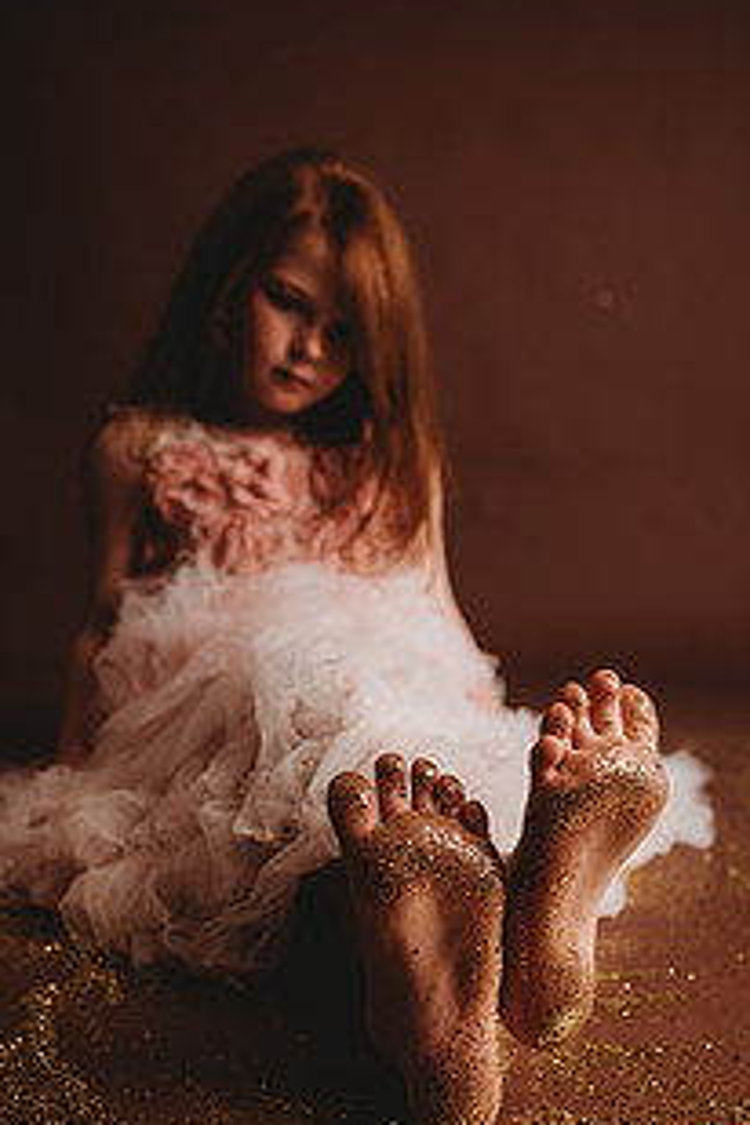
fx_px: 1094
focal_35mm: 35
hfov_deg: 37.8
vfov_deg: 53.1
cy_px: 772
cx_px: 426
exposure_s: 1/200
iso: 100
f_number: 2.8
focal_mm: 24
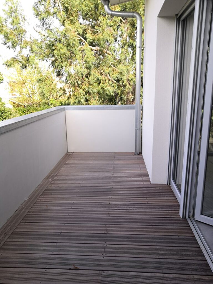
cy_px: 142
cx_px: 106
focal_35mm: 27
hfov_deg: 51.4
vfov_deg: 65.3
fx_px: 222
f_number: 1.8
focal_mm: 3.95
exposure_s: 1/210
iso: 50
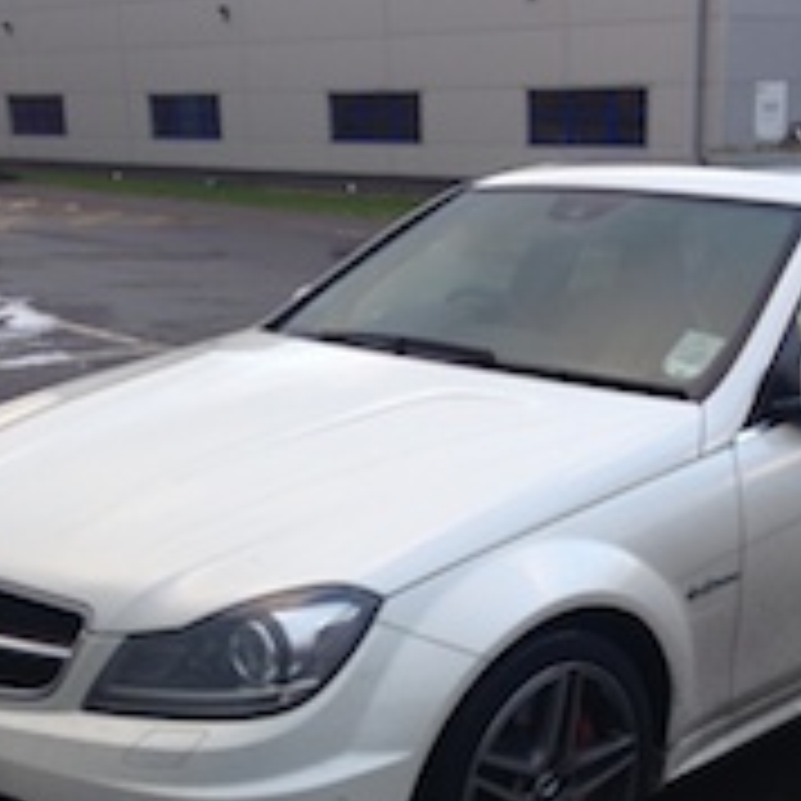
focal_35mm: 59
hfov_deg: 29.0
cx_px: 464
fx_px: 1545
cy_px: 536
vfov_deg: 28.9
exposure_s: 1/135
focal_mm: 4.13
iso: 50
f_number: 2.4
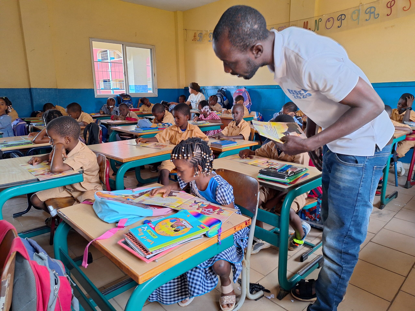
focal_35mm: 23
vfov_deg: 58.9
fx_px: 276
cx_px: 208
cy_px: 156
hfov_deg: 73.9
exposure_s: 1/50
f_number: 1.8
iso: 200
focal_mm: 5.54
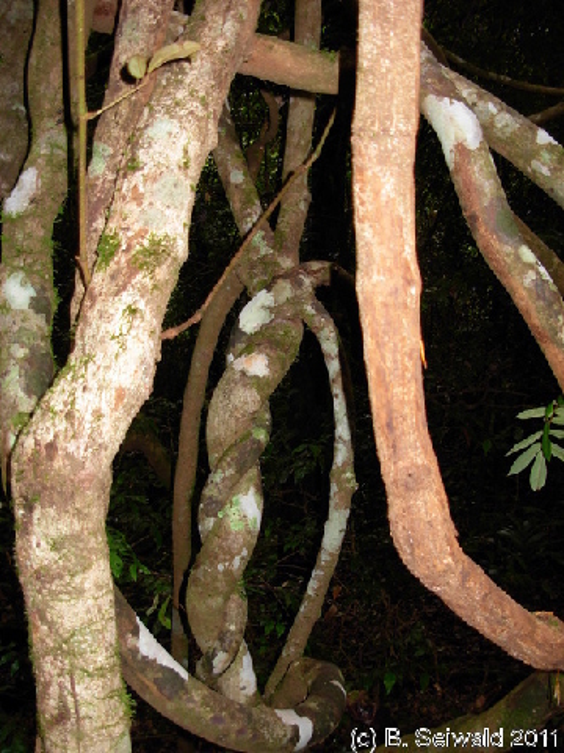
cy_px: 376
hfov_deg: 37.7
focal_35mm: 38
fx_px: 826
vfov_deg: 49.0
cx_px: 282
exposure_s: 1/22.6
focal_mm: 6.3
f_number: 2.9
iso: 79
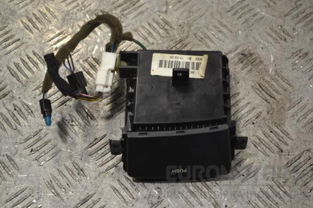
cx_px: 156
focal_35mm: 72
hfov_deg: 28.1
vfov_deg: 18.9
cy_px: 104
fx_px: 626
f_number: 5.3
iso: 400
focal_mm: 48
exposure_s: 1/100
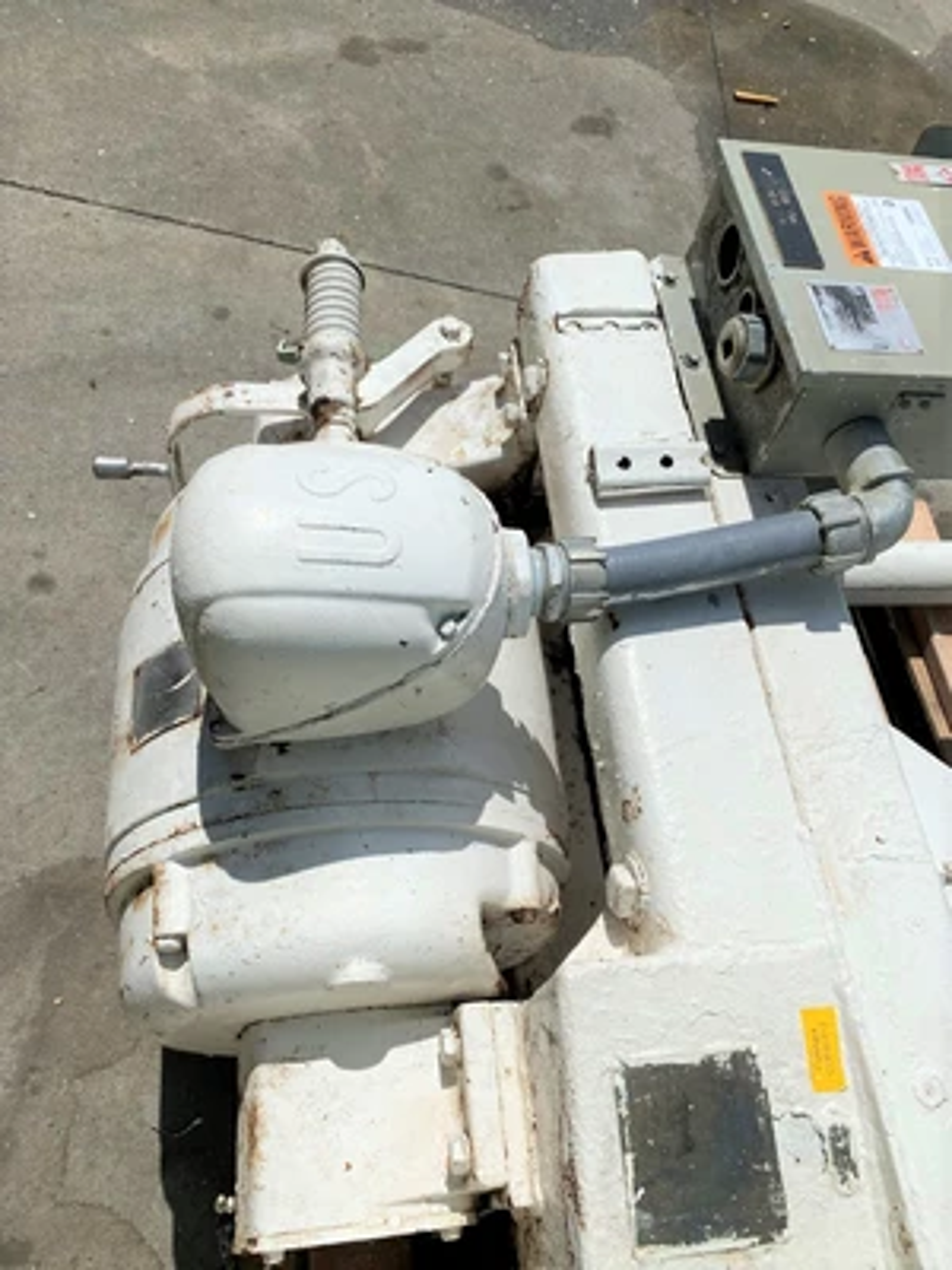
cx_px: 476
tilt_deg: -56.2
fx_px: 953
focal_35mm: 26
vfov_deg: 67.3
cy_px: 635
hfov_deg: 53.1
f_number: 1.8
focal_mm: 4.25
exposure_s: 1/9615
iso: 32
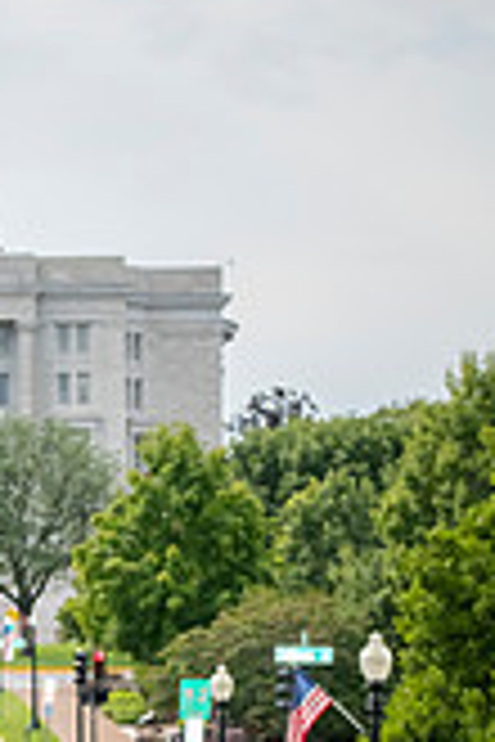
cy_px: 836
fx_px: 2805
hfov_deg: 9.9
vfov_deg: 14.7
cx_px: -144
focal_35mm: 136
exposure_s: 1/800
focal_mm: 50
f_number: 9
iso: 640
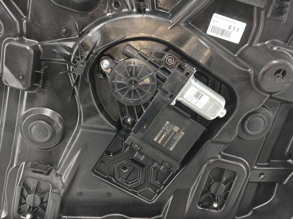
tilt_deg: -25.8
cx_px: 146
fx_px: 245
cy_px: 110
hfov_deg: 61.7
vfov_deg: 48.2
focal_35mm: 29
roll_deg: -1.1
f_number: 2.2
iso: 25
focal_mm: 4.15
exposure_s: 1/33
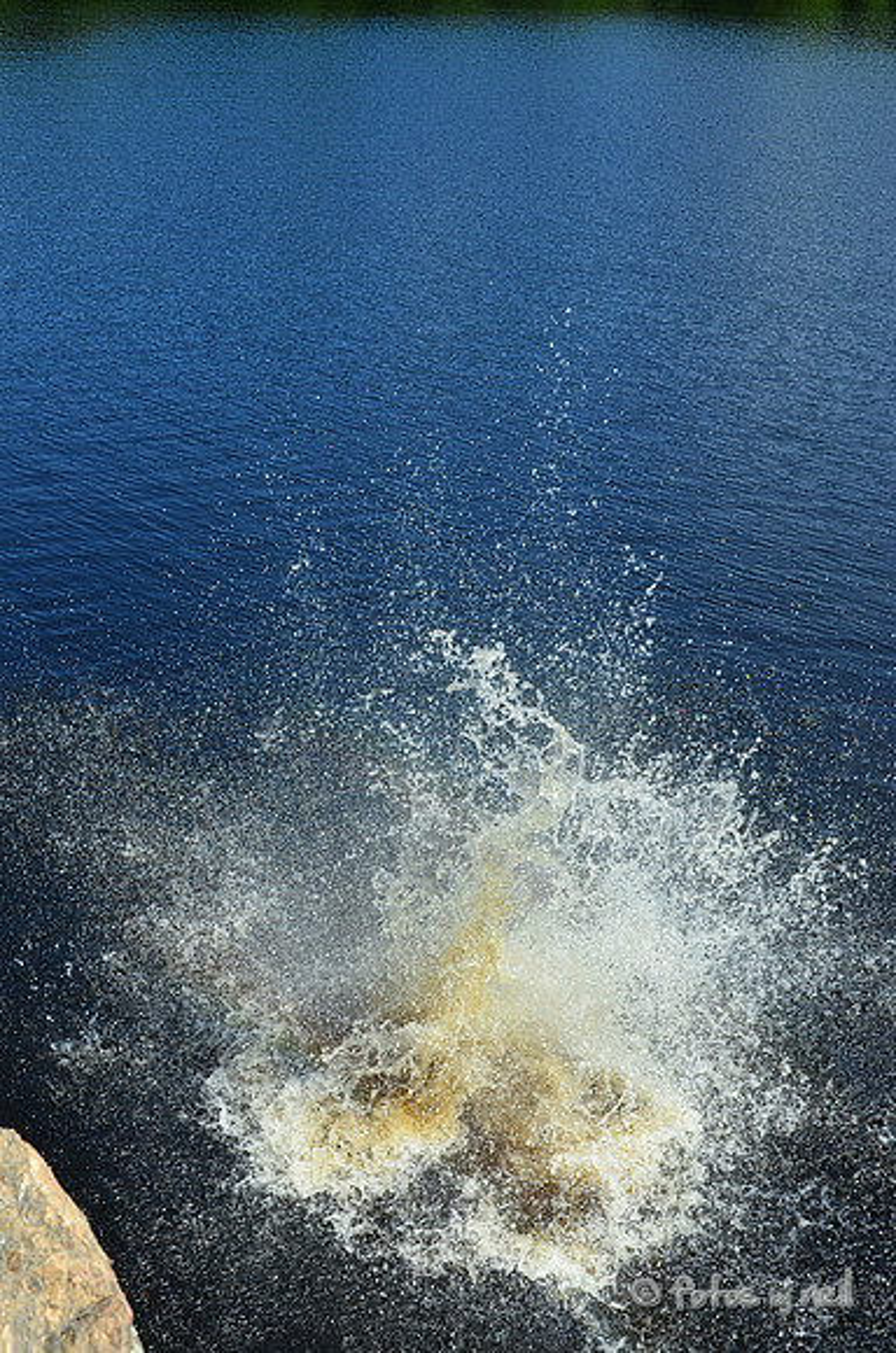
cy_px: 676
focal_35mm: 42
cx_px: 448
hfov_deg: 31.7
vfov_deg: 46.5
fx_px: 1575
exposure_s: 1/400
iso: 400
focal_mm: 28
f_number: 10
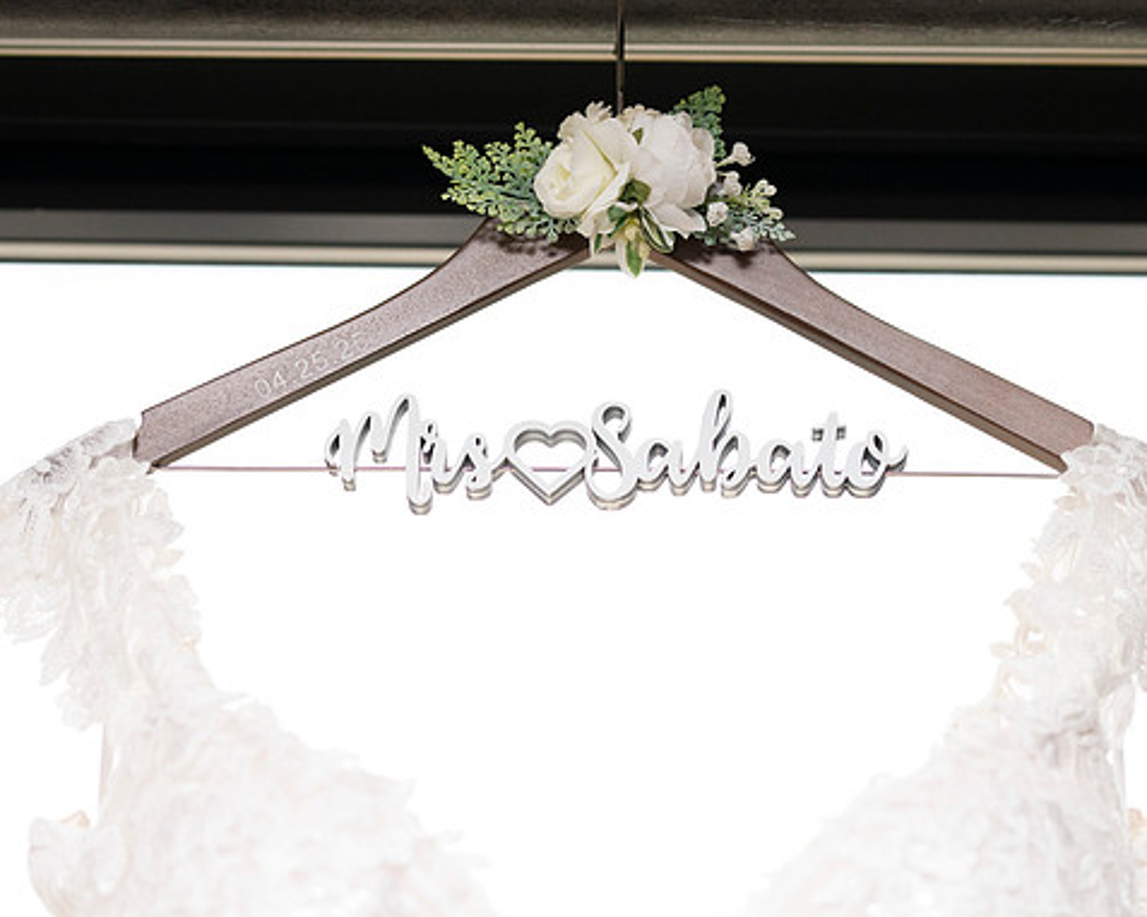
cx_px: 659
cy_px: 460
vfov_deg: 15.8
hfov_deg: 19.8
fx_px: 3291
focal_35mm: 97
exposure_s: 1/8000
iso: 4000
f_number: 4
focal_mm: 85
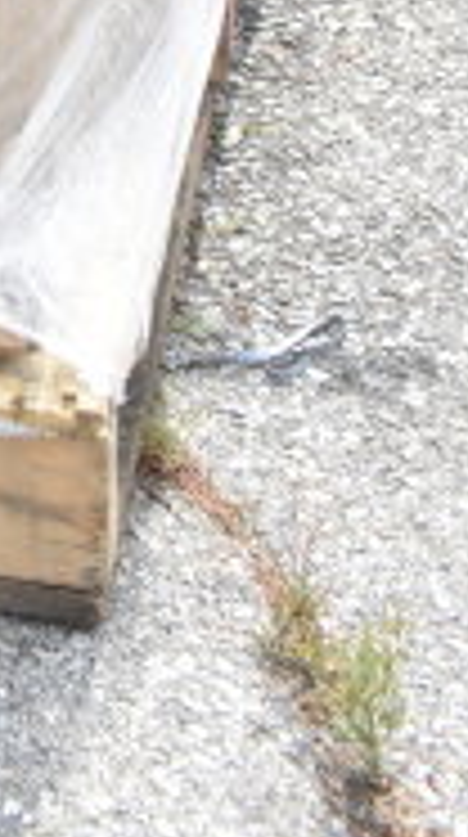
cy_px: -1136
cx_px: -837
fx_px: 3603
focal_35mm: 163
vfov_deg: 11.2
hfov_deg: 6.8
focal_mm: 21
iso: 200
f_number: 7.1
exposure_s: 1/200
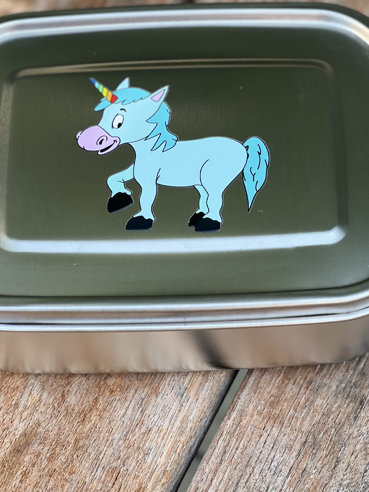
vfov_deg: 17.7
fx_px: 1578
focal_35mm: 111
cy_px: 141
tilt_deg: -54.5
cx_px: 179
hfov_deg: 13.3
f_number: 2.8
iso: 64
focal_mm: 9
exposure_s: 1/121
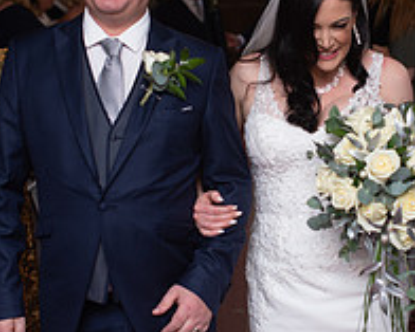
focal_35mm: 97
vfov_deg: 15.9
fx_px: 1192
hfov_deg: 19.7
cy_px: 167
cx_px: 275
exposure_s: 1/160
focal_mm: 35
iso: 160
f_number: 2.5
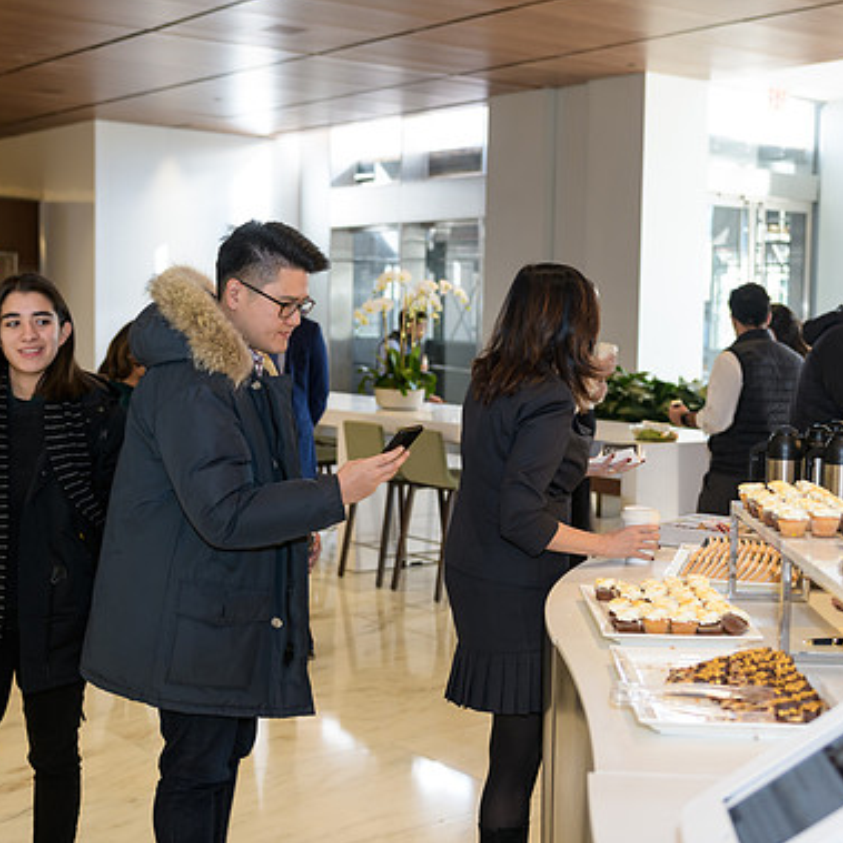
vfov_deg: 32.8
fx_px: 1433
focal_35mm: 52
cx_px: 469
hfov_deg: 32.8
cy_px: 422
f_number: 3.2
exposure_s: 1/125
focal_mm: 40
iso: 400
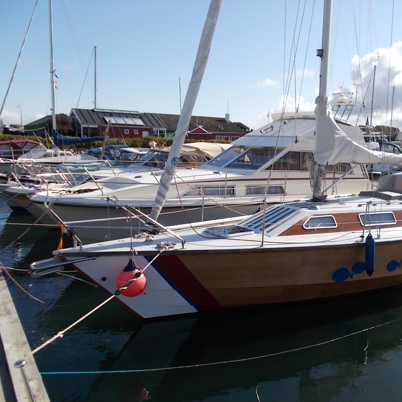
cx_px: 276
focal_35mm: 33
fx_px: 434
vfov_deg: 49.7
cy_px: 210
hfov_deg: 48.7
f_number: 8
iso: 80
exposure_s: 1/160
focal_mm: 4.6
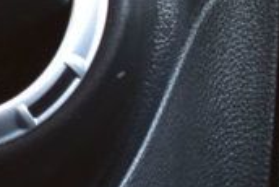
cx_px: -451
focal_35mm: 491
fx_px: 3808
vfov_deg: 2.8
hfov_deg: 4.1
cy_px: -179
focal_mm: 55
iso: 560
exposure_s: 1/15
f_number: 6.3
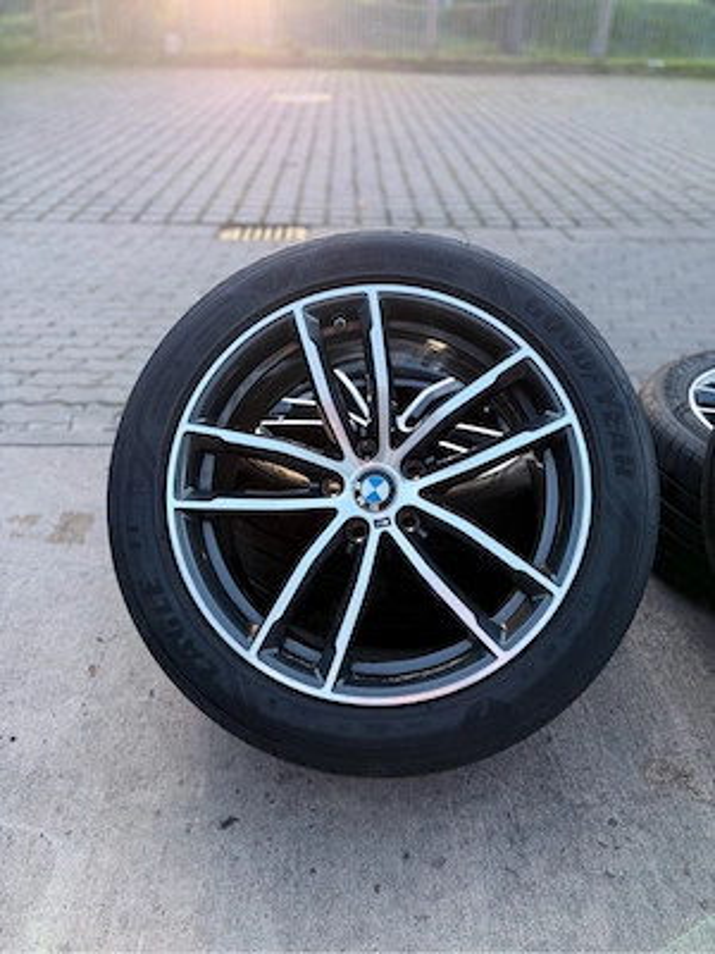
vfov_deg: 71.6
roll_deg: -0.7
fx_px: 661
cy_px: 477
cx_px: 358
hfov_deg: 56.8
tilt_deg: -33.0
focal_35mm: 24
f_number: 1.78
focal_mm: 6.76
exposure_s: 1/177
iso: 64
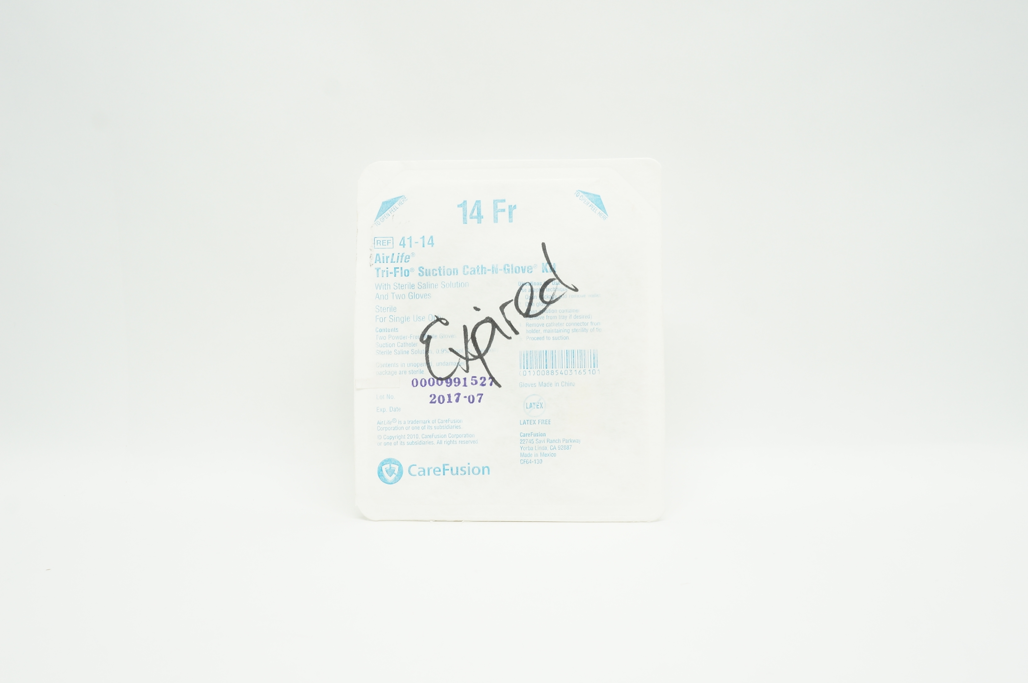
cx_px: 514
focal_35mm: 39
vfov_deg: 34.1
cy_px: 342
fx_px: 1112
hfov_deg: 49.6
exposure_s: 1/25
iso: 400
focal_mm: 26
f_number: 9
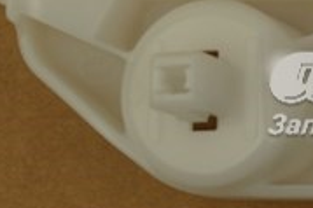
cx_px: 469
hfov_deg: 9.4
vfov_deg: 6.4
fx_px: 1859
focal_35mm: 214
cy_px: 75
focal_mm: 40
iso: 100
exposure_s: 1/160
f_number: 7.1
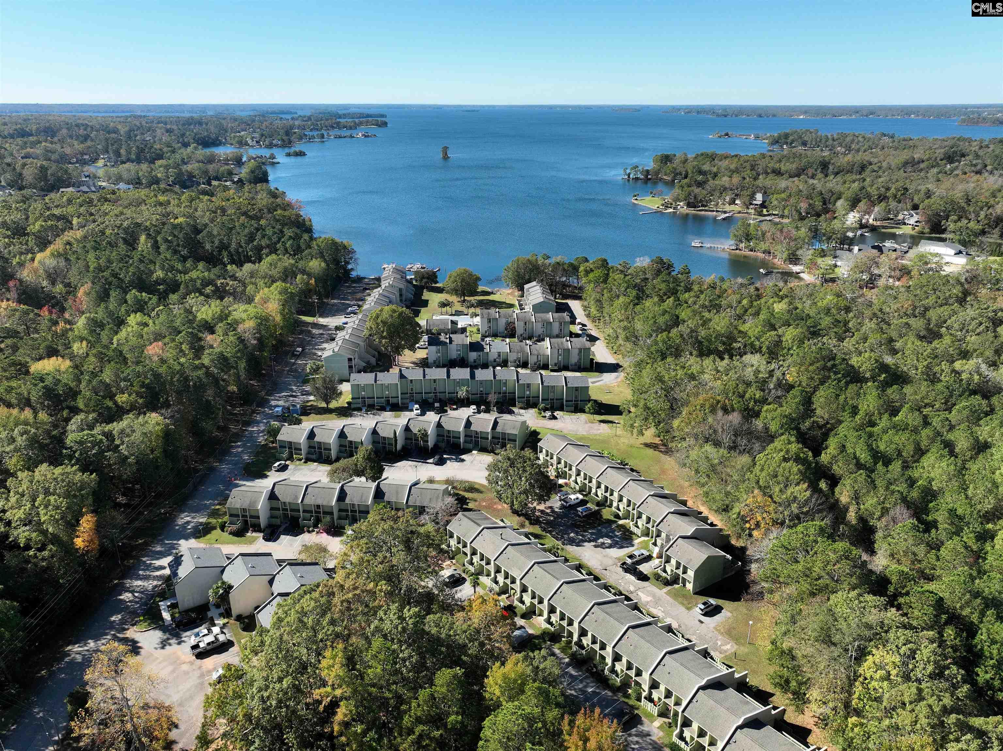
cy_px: 376
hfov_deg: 71.6
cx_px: 502
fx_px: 695
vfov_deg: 56.8
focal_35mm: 24
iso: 200
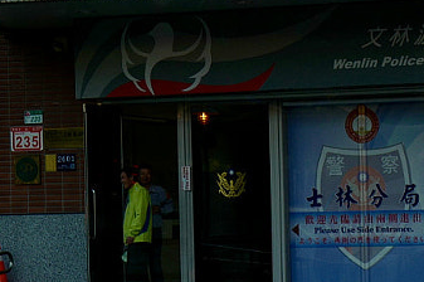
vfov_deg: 10.3
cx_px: 656
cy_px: 170
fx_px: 1565
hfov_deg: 14.3
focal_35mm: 133
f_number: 1.7
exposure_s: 1/1600
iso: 100
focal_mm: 28
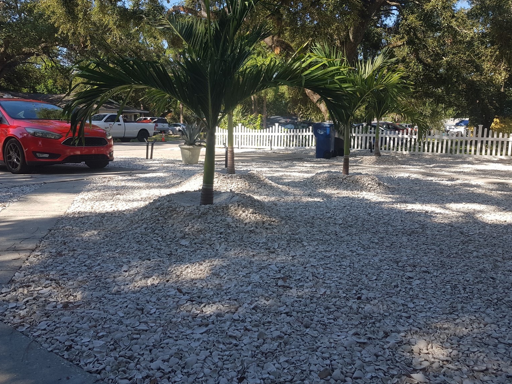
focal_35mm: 27
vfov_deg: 51.4
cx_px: 252
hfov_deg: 65.3
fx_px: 399
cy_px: 186
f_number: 1.7
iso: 40
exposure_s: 1/910
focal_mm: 4.3
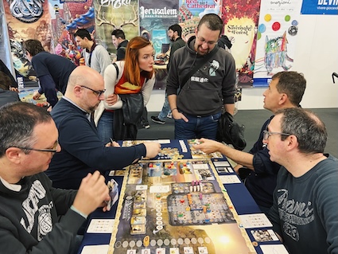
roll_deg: +0.0
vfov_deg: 53.1
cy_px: 127
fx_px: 254
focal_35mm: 26
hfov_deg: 67.3
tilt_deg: -16.7
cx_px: 169
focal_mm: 5.7
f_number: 1.5
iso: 125
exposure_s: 1/50
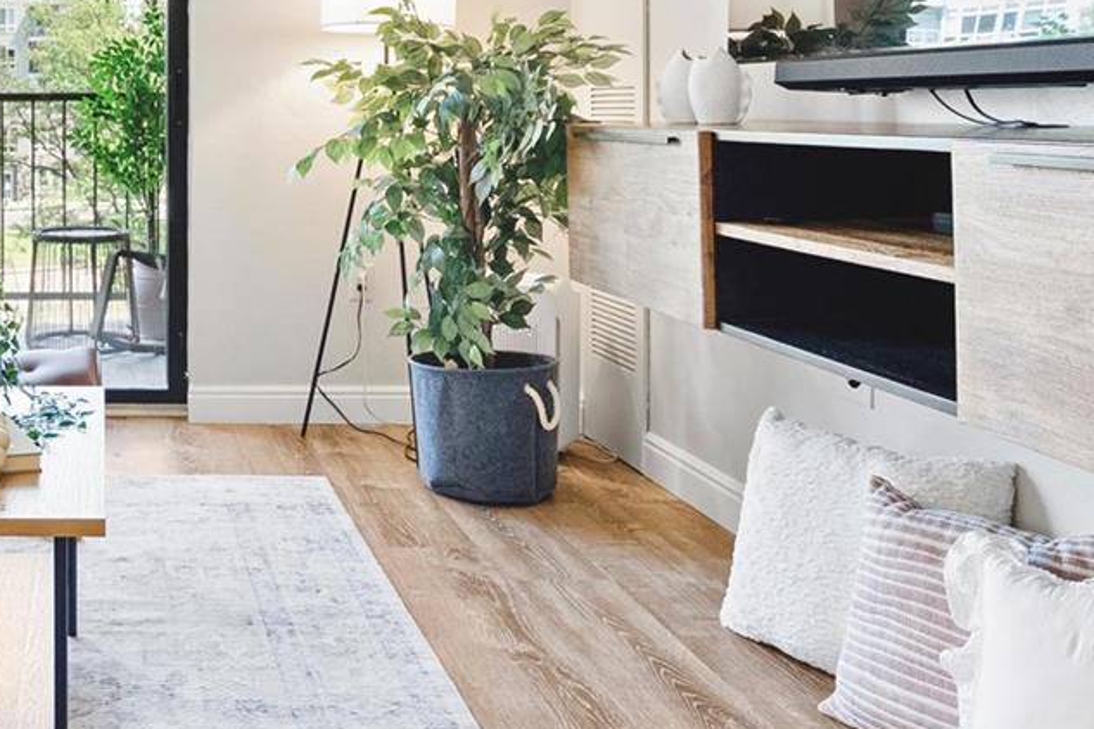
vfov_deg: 30.2
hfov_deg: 40.9
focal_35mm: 43
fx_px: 1307
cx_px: 57
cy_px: 112
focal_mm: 17
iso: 1000
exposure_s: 1/4
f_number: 8
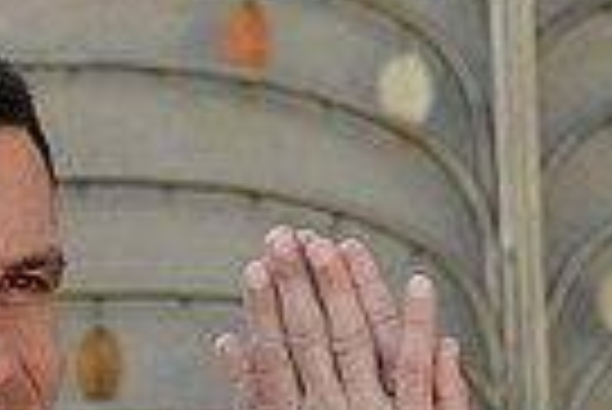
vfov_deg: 4.6
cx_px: 886
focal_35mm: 298
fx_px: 5071
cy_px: 550
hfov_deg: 6.8
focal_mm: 70
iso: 250
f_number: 4
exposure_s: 1/320
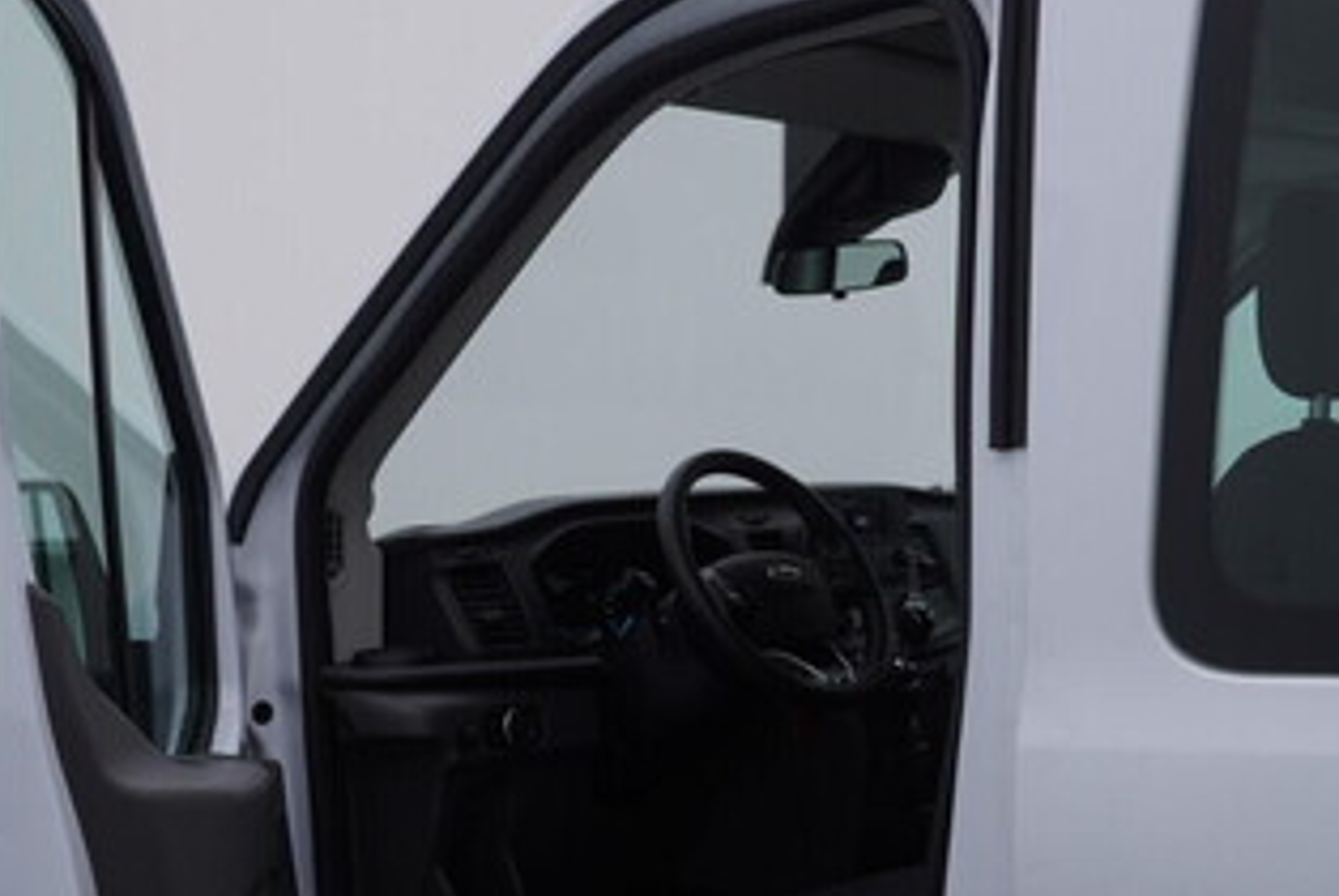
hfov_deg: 31.8
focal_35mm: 63
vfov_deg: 21.5
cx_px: 606
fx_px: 2345
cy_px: 655
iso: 125
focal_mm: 24
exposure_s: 1/125
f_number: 5
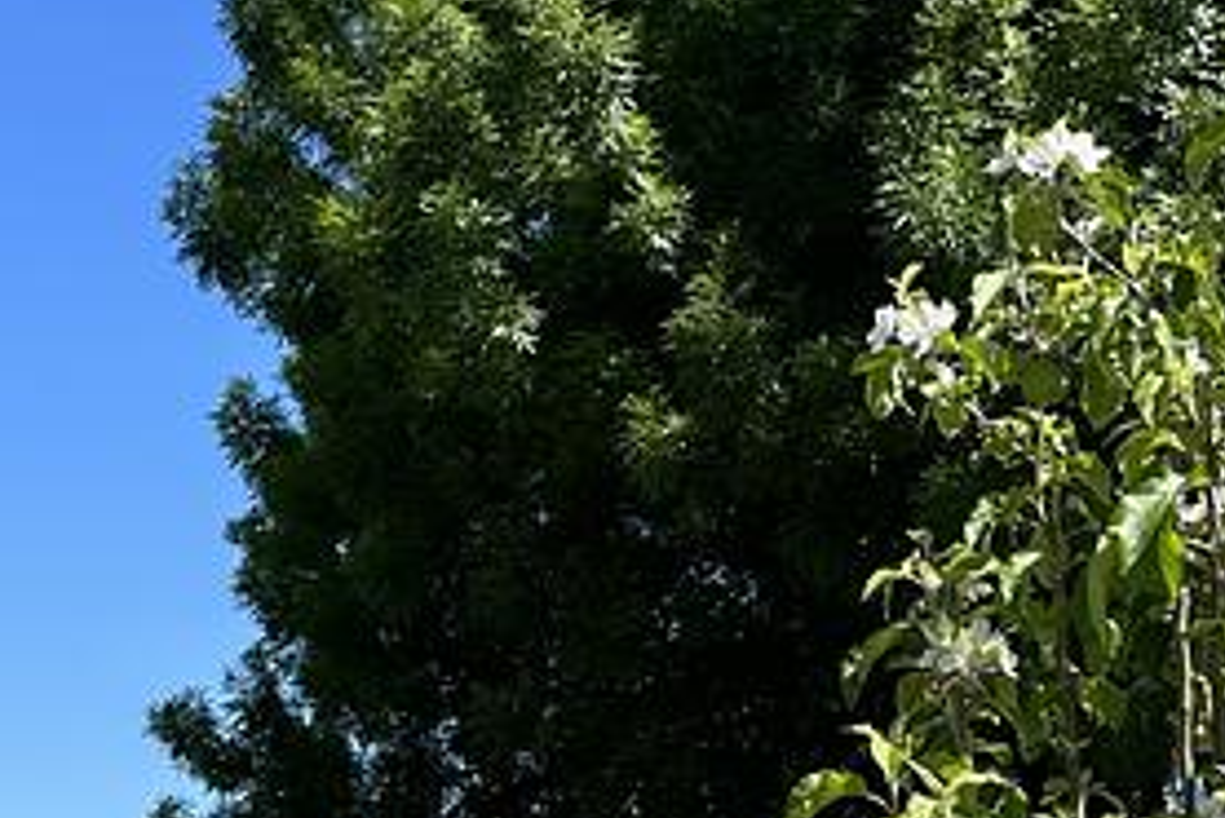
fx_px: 1906
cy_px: 719
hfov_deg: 35.4
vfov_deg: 23.6
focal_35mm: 56
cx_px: 769
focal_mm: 6.86
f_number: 1.78
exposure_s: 1/2967
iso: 80
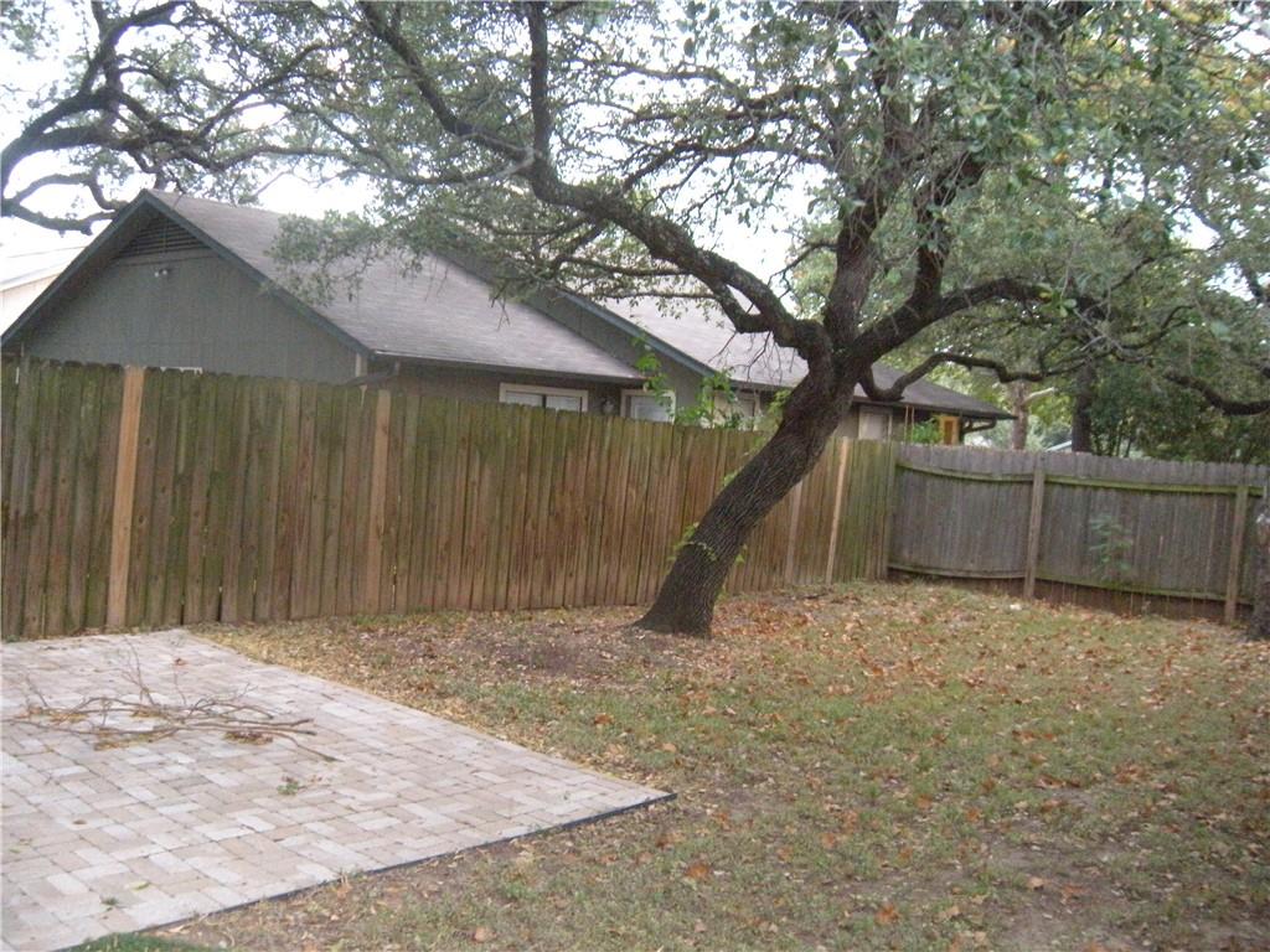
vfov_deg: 40.7
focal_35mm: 35
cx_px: 635
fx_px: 1284
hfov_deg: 52.6
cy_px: 476
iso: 561
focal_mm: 5.9
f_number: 3.8
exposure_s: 1/30
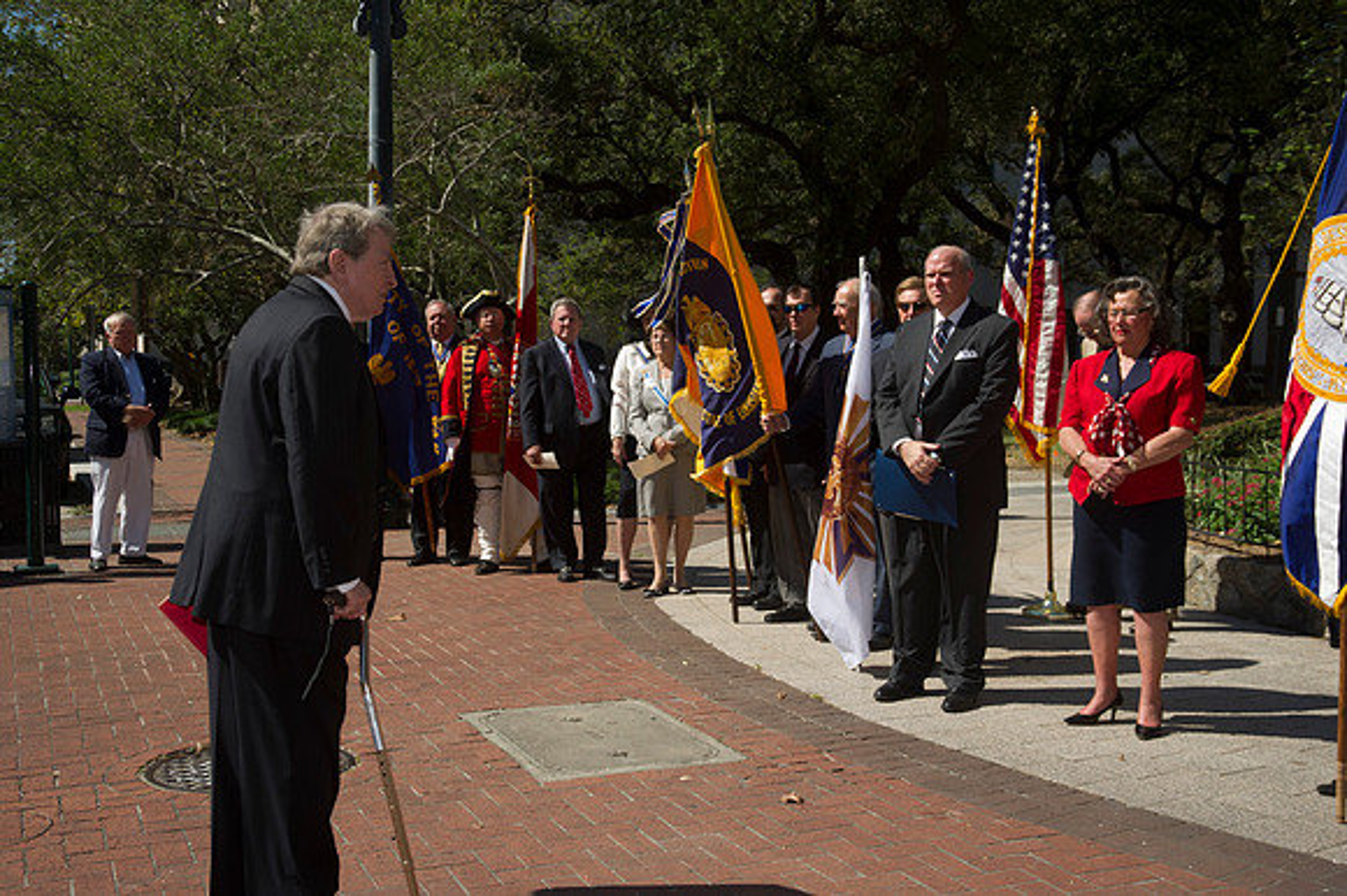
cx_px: 674
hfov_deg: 46.4
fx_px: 1571
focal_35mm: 42
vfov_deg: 31.9
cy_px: 448
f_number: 8
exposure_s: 1/320
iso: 200
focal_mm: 42
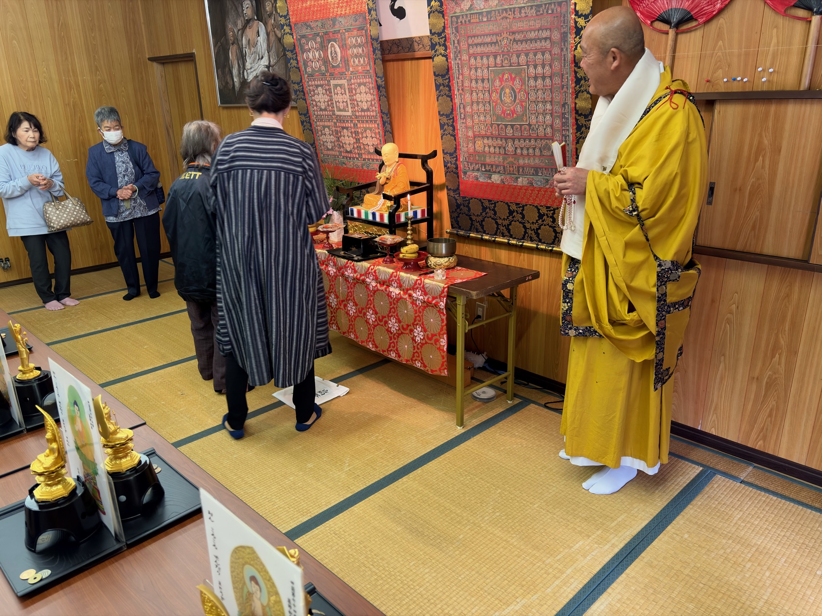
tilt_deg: -18.4
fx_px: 617
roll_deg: +2.2
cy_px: 308
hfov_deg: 67.3
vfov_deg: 53.1
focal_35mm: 26
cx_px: 411
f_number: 1.6
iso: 125
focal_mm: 5.96
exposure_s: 1/40
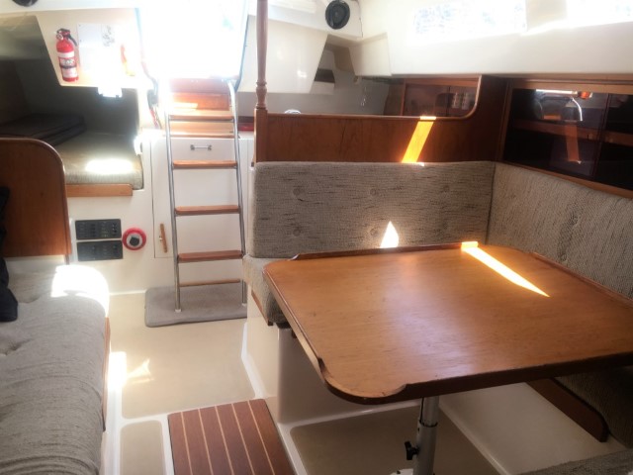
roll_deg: -1.5
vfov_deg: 48.2
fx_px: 530
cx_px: 316
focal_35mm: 29
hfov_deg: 61.7
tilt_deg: -17.6
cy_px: 238
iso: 25
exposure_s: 1/50
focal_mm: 4.15
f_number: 2.2
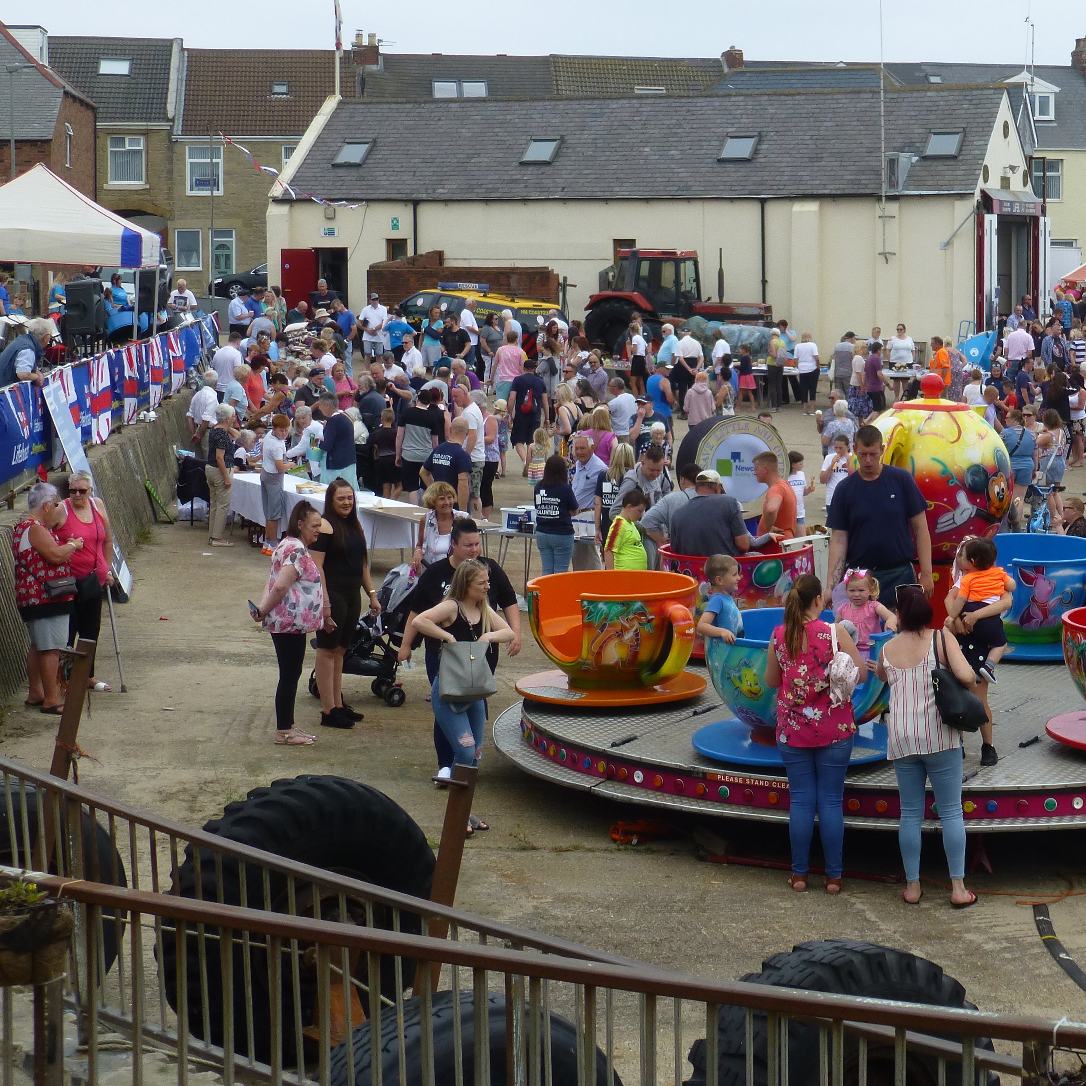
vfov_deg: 24.2
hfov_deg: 24.2
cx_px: 762
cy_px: 397
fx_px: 2520
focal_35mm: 71
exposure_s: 1/640
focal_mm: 8.5
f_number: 4.2
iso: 100
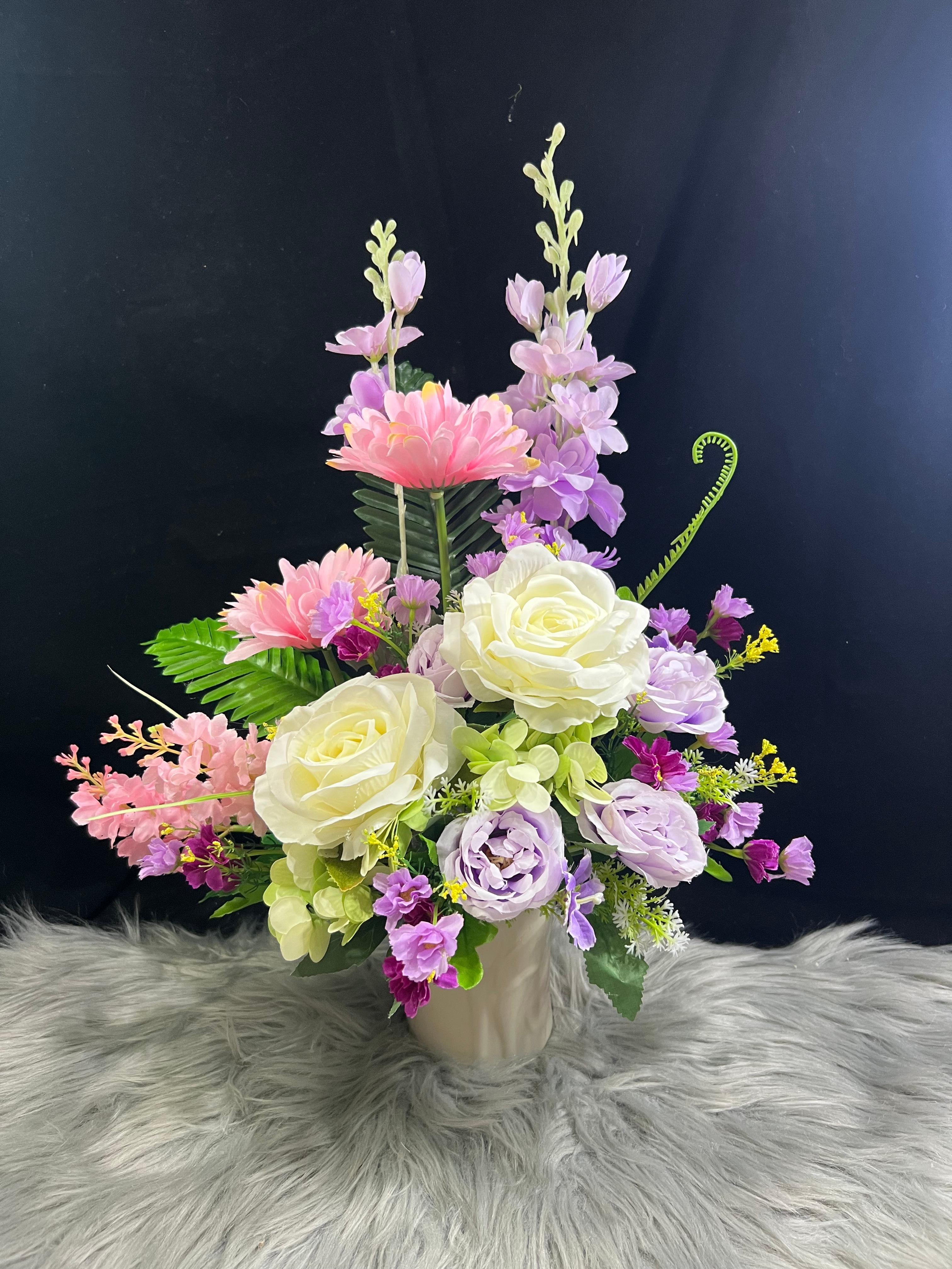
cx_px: 476
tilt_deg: -19.7
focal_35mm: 26
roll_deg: +1.0
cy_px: 634
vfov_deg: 67.3
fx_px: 953
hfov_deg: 53.1
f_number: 1.5
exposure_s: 1/50
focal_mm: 5.7
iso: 125
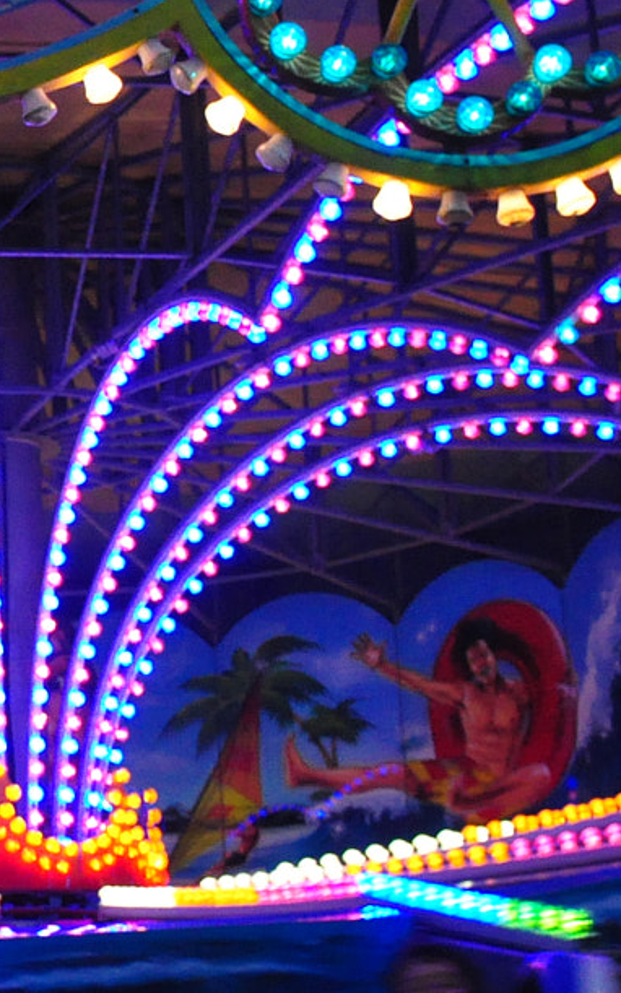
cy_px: 415
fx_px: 2599
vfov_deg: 21.6
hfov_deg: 12.9
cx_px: -294
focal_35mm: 96
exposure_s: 1/100
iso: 3200
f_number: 3.8
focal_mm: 24
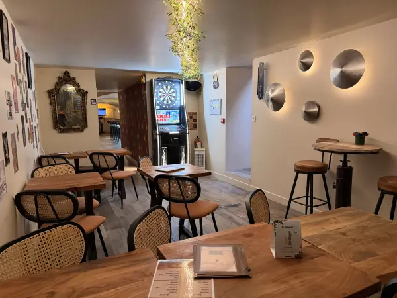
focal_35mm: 24
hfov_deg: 71.6
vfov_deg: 56.8
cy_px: 149
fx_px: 275
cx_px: 198
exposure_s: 1/56
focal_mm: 6.76
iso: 640
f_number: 1.78
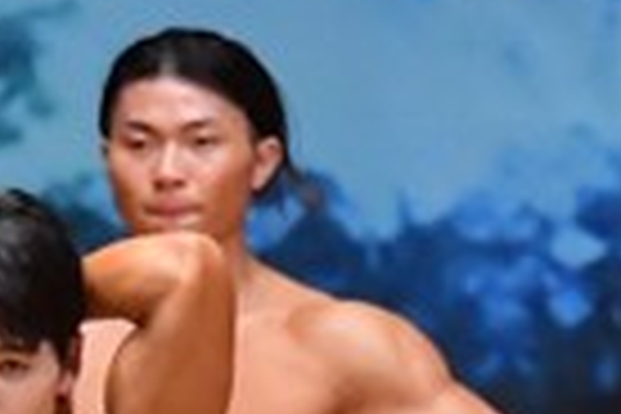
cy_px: 950
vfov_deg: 1.0
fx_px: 24666
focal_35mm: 1430
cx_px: -128
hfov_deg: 1.4
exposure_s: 1/400
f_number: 5.6
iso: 8000
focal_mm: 170
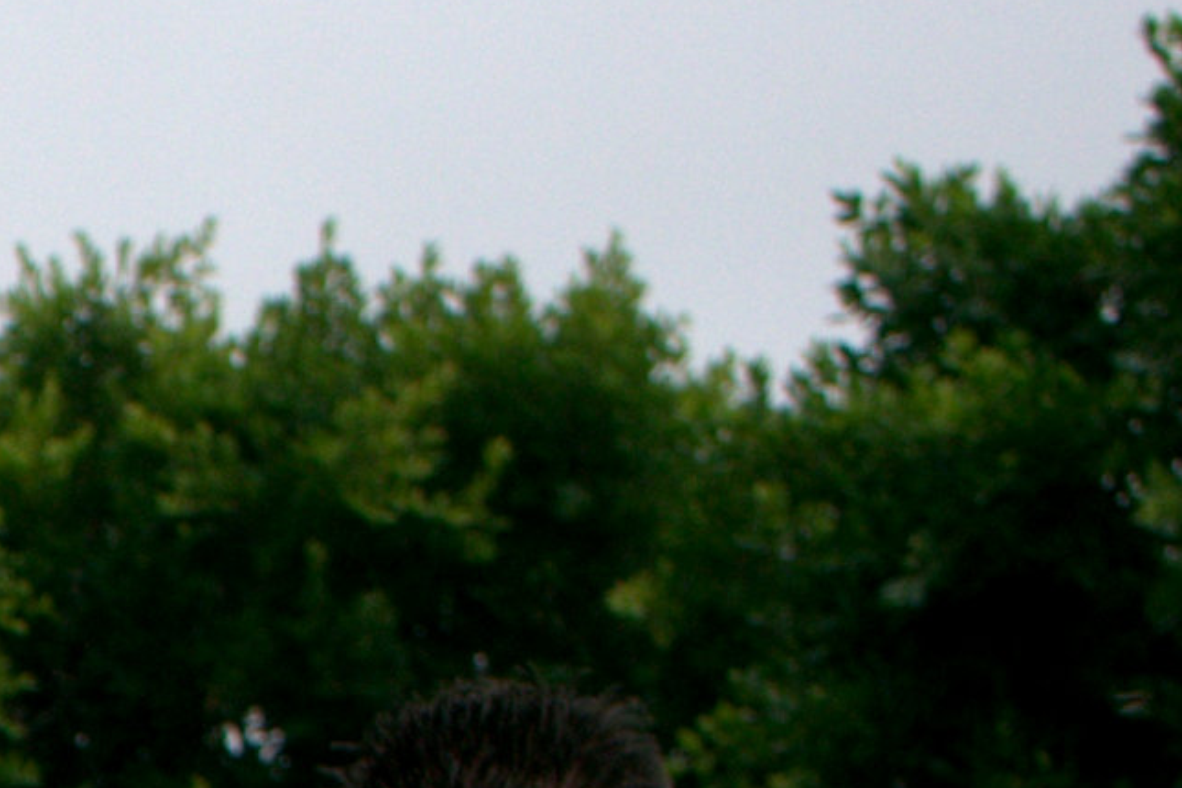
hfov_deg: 7.8
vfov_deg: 5.4
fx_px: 8095
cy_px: 2014
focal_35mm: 247
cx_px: -1516
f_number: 5
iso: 400
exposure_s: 1/500
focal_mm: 23
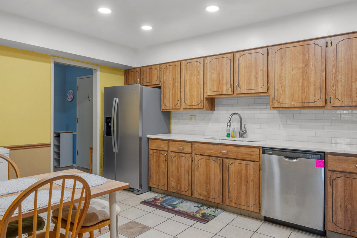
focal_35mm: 24
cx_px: 166
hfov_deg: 73.6
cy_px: 110
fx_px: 238
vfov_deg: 53.1
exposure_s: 1/1.25
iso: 500
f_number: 8
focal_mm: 14
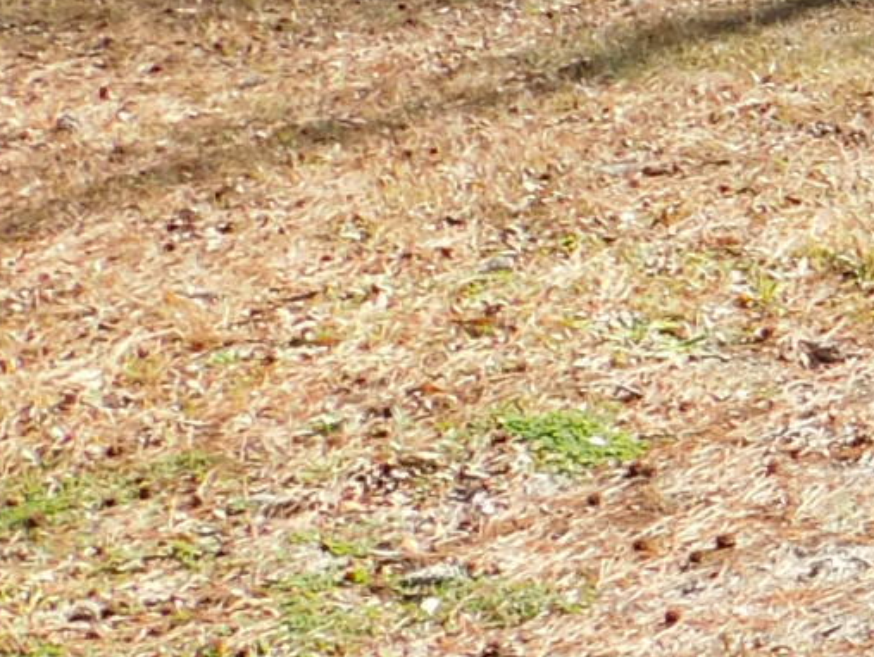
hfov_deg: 12.0
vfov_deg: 10.9
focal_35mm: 136
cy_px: 224
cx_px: 2036
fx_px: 3436
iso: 125
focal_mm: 4
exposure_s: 1/640
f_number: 3
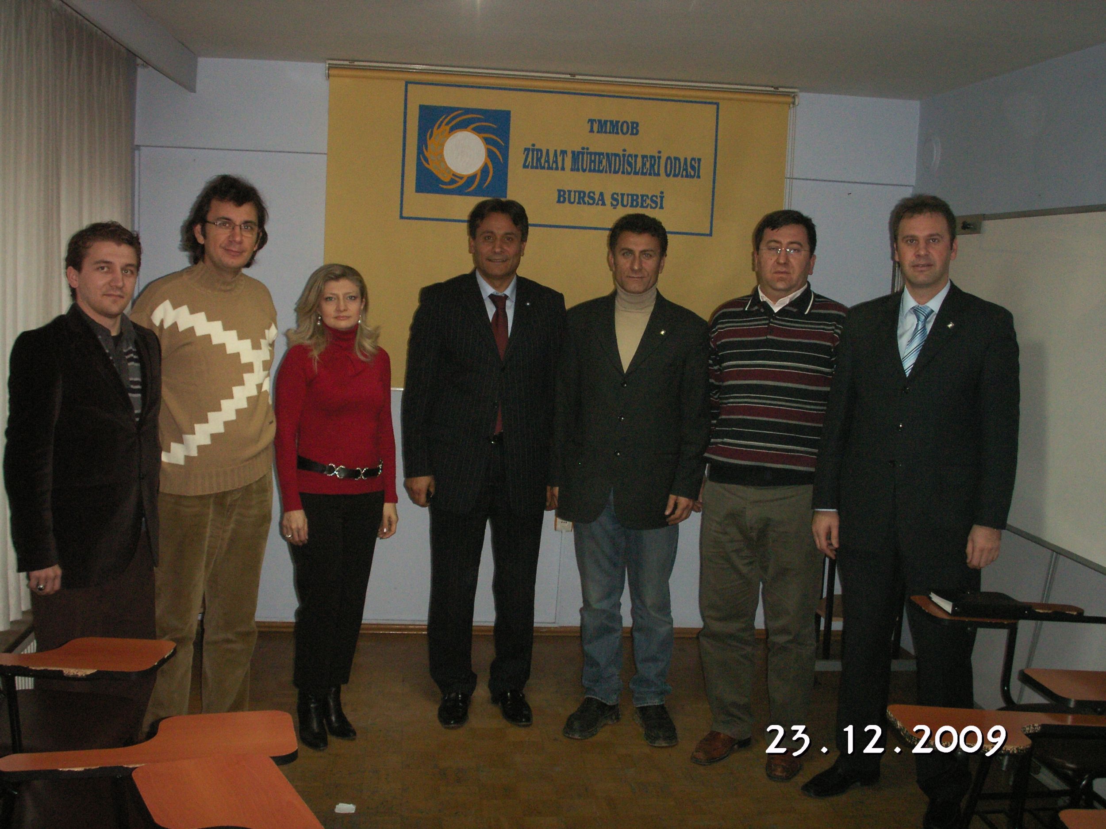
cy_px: 414
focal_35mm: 37
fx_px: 1182
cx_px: 553
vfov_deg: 38.7
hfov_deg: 50.1
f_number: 3.5
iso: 160
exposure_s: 1/40
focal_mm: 7.7
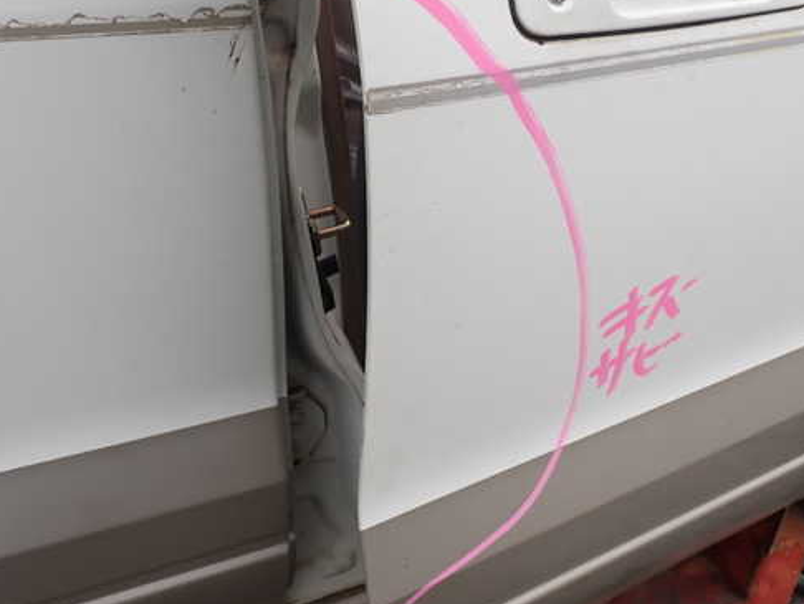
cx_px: 488
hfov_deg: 49.8
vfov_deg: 38.7
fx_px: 860
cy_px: 308
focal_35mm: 37
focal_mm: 5.4
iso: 100
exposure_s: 1/200
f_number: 3.2
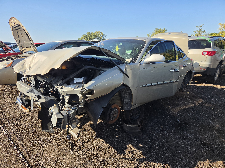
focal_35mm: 23
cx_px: 112
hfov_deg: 73.9
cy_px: 84
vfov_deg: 58.9
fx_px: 149
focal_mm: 5.4
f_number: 1.8
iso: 80
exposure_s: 1/3185
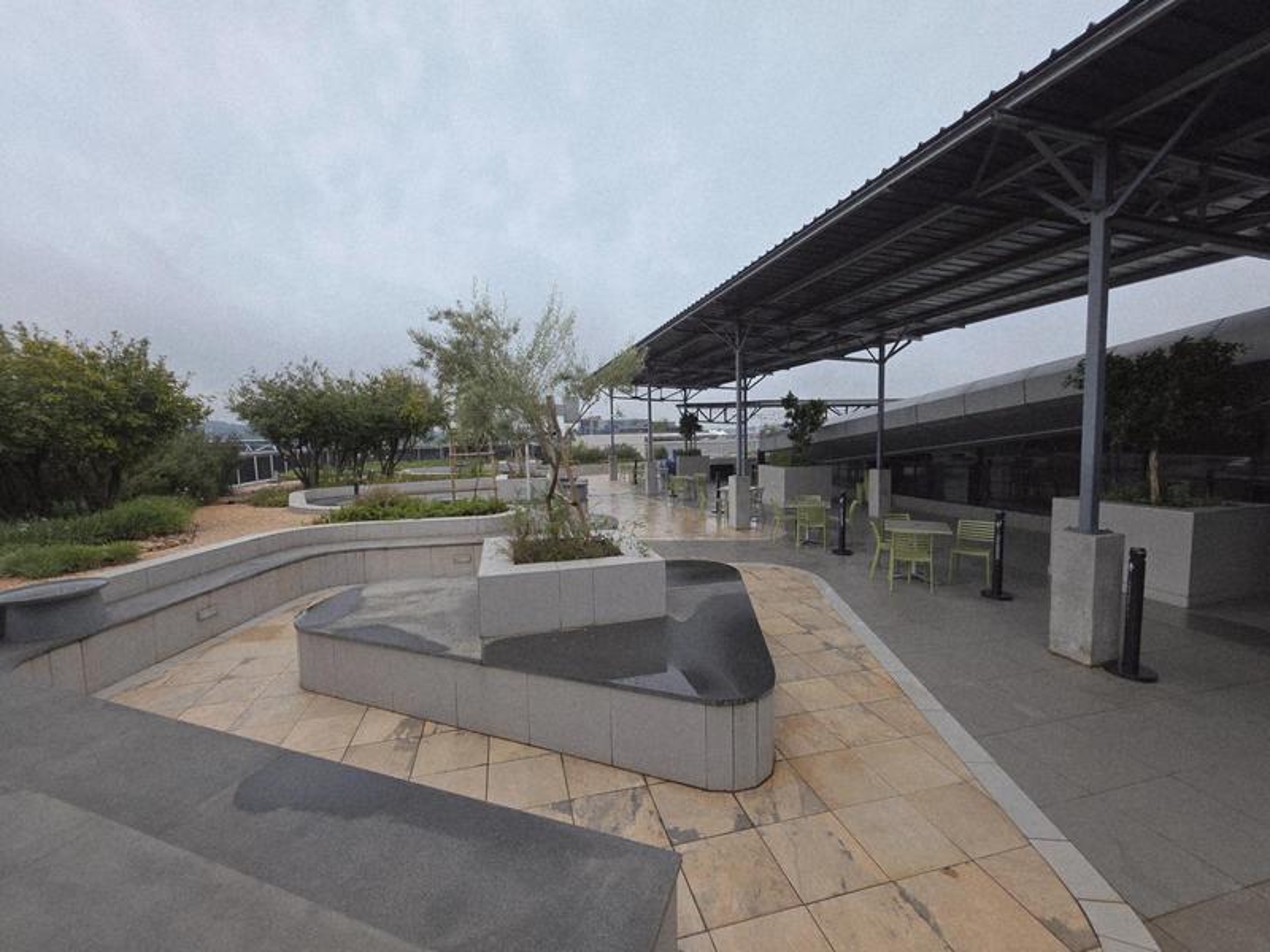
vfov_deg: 89.9
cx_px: 635
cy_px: 476
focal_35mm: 13
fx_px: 477
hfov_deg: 106.2
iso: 40
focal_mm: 2.2
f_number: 1.9
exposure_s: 1/571
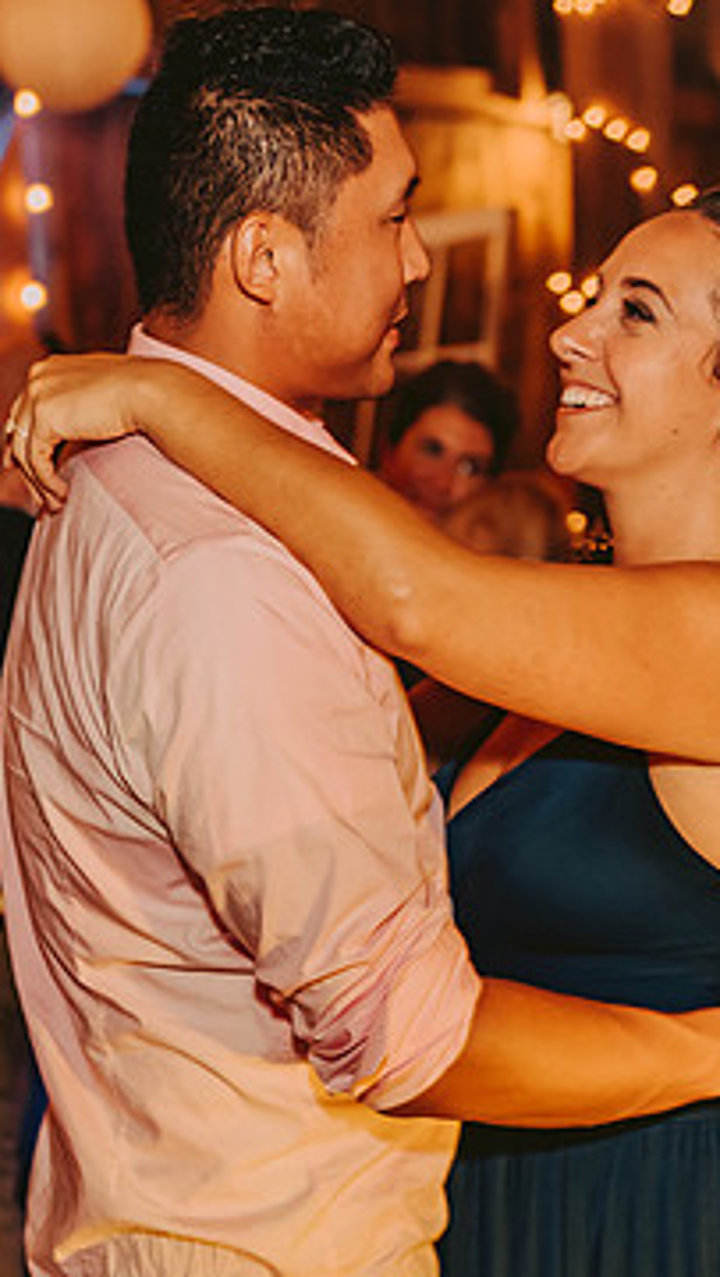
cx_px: 231
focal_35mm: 81
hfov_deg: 14.9
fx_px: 2744
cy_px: 683
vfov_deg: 26.2
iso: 1250
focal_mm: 48
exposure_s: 1/125
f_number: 2.8
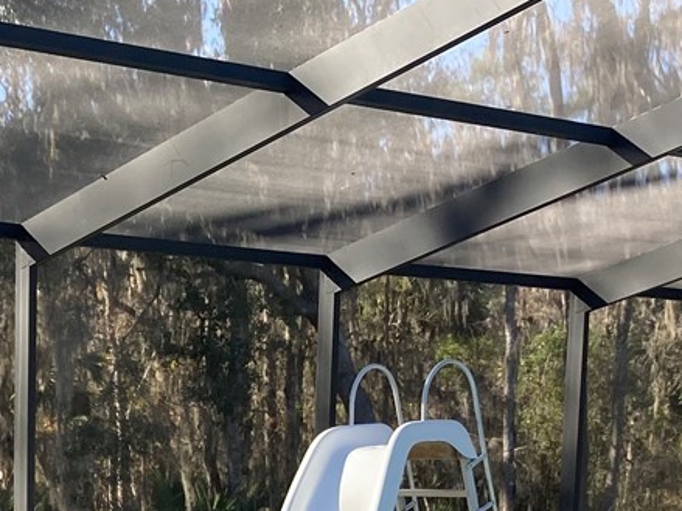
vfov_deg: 13.4
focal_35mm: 102
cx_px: 71
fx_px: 2009
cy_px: 837
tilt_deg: -9.1
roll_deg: -1.3
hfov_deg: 18.9
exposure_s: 1/395
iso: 20
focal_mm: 3.99
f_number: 1.8
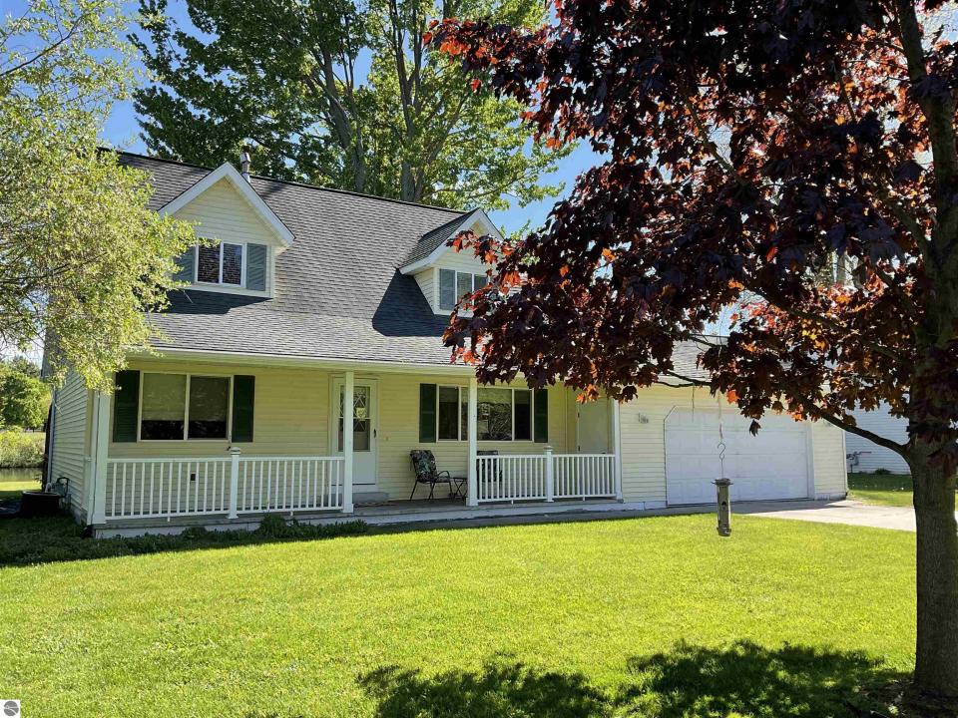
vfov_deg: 48.2
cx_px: 479
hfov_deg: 61.7
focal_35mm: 29
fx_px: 803
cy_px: 359
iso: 16
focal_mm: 3
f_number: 1.8
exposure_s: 1/599
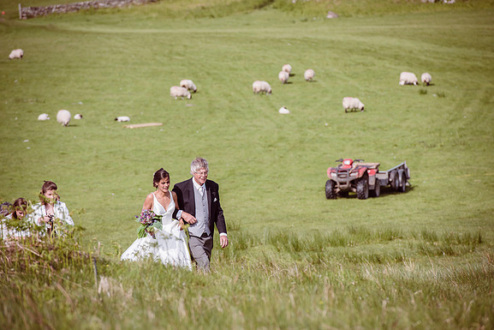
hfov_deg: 10.2
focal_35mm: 201
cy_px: 165
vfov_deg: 6.8
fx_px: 2759
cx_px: 247
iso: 320
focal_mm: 200
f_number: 5.6
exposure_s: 1/1250
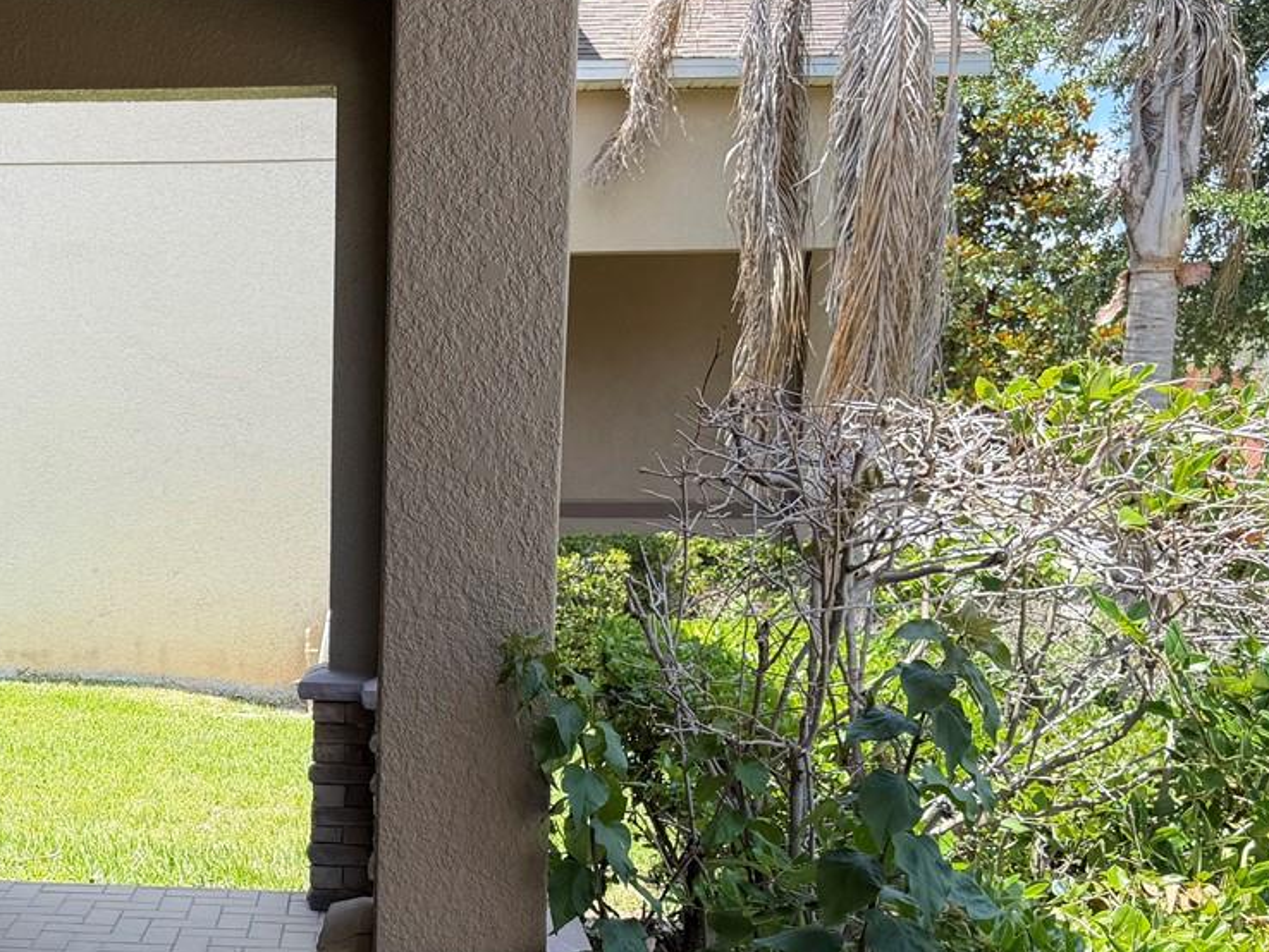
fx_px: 1907
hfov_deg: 35.4
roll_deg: -0.3
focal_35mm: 52
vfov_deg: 27.7
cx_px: 220
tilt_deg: -7.5
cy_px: 705
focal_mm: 6.76
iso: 80
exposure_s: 1/1032
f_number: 1.78
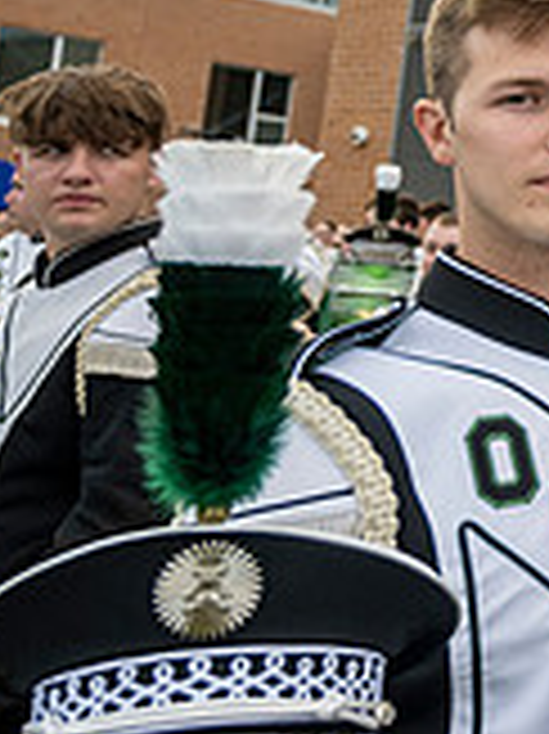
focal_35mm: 82
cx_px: 1166
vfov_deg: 23.1
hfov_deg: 14.3
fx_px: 1736
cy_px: 34
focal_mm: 24
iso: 400
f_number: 4
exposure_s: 1/800
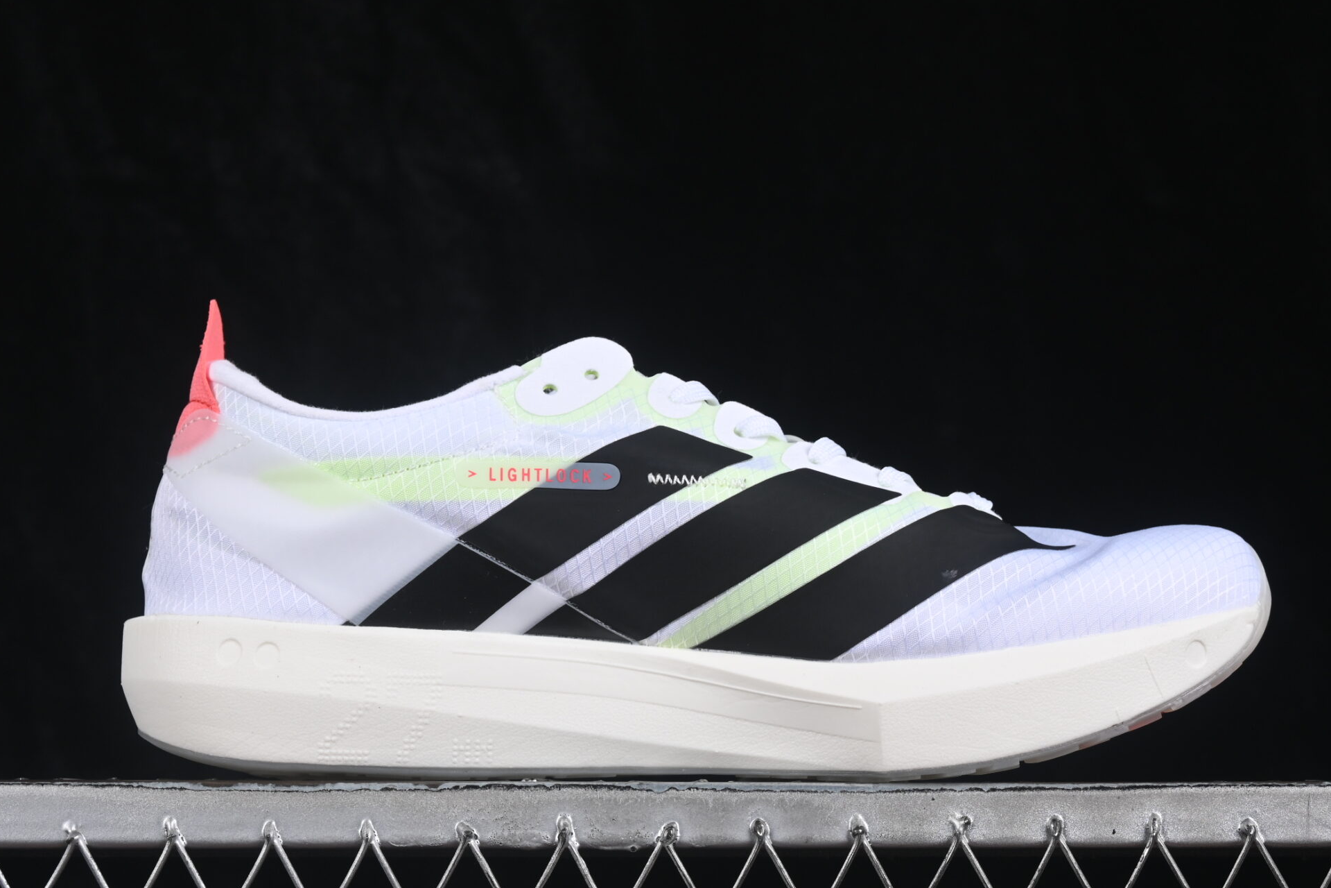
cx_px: 702
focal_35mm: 100
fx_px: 3697
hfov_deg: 20.4
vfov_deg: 13.7
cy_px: 412
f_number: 8
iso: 160
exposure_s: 1/80
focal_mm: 50
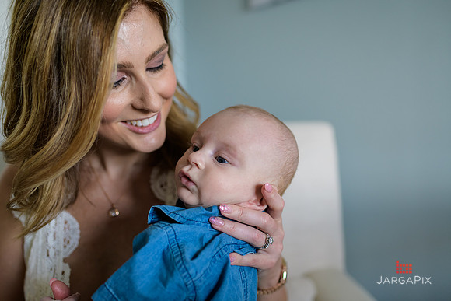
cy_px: 150
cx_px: 226
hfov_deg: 54.4
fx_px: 439
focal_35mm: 35
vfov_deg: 37.9
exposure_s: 1/200
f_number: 2
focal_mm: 35
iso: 400
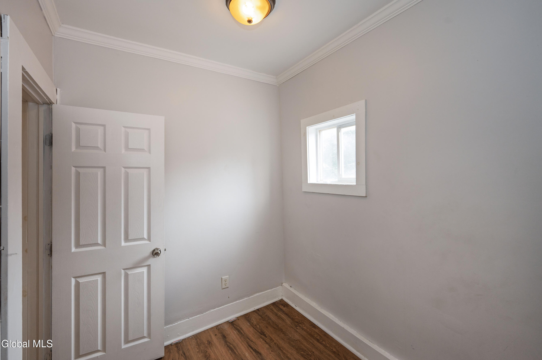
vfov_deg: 75.4
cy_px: 180
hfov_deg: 98.6
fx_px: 233
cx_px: 271
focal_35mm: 16
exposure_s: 1/60
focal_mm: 15.5
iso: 400
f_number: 5.6
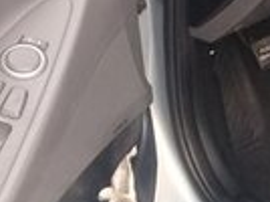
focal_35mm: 153
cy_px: -92
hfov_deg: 12.2
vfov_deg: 9.4
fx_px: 1191
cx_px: 437
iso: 64
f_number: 2.2
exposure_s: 1/33
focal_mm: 3.3
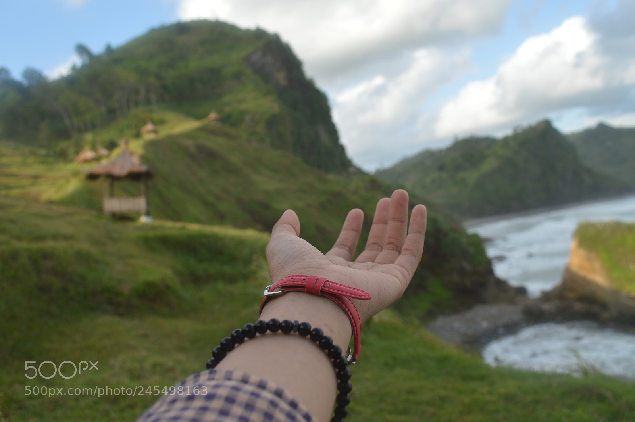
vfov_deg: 39.9
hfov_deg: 57.3
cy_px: 211
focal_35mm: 33
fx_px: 582
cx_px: 318
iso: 100
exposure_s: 1/160
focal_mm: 22
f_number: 6.3
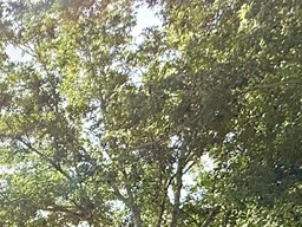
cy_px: 400
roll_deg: +0.2
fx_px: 489
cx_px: -90
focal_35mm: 56
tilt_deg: +3.7
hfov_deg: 28.3
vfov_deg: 19.8
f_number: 2.2
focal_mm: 2.22
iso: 64
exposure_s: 1/1431
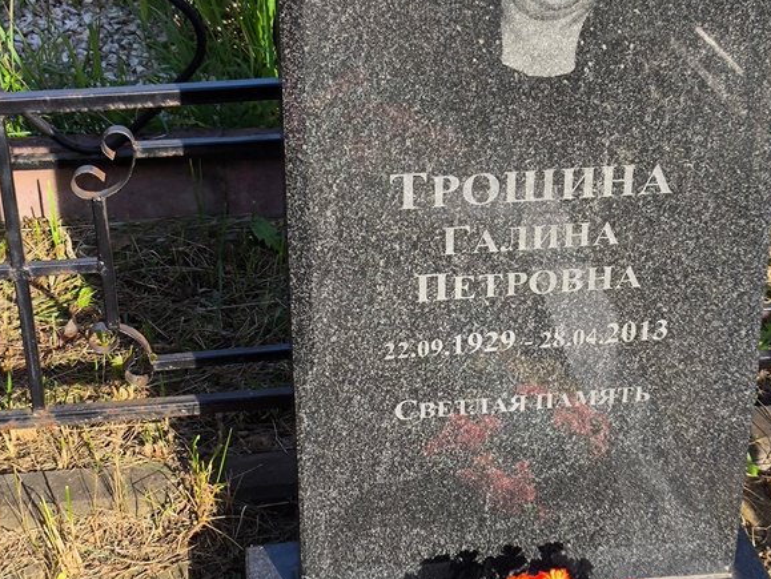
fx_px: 1538
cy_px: 260
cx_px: 427
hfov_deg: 28.1
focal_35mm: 69
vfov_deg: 21.3
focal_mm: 4.71
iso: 50
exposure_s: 1/772
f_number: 1.7
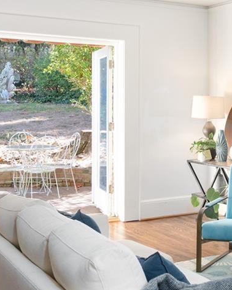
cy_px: 143
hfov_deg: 21.1
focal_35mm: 65
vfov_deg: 29.1
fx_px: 558
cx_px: 311
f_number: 8
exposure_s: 1/100
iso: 320
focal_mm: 16
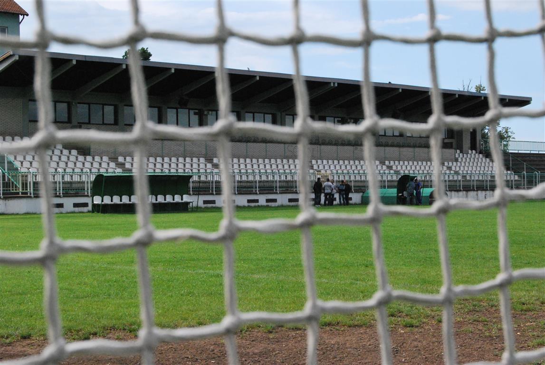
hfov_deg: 29.8
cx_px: 272
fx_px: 1023
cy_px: 182
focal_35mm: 68
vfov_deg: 20.2
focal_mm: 45
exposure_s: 1/800
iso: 1600
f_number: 14
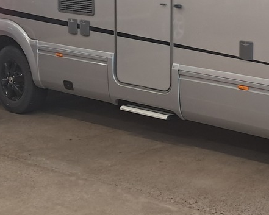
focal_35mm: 86
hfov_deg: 21.5
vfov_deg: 17.6
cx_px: 265
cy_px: 25
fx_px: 685
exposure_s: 1/33
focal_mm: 4
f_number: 1.8
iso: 200
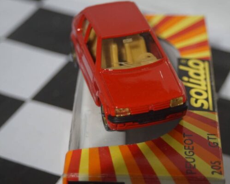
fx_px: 694
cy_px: 92
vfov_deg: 15.1
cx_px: 131
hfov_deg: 18.8
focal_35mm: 102
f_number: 5.6
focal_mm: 60
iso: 2000
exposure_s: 1/160
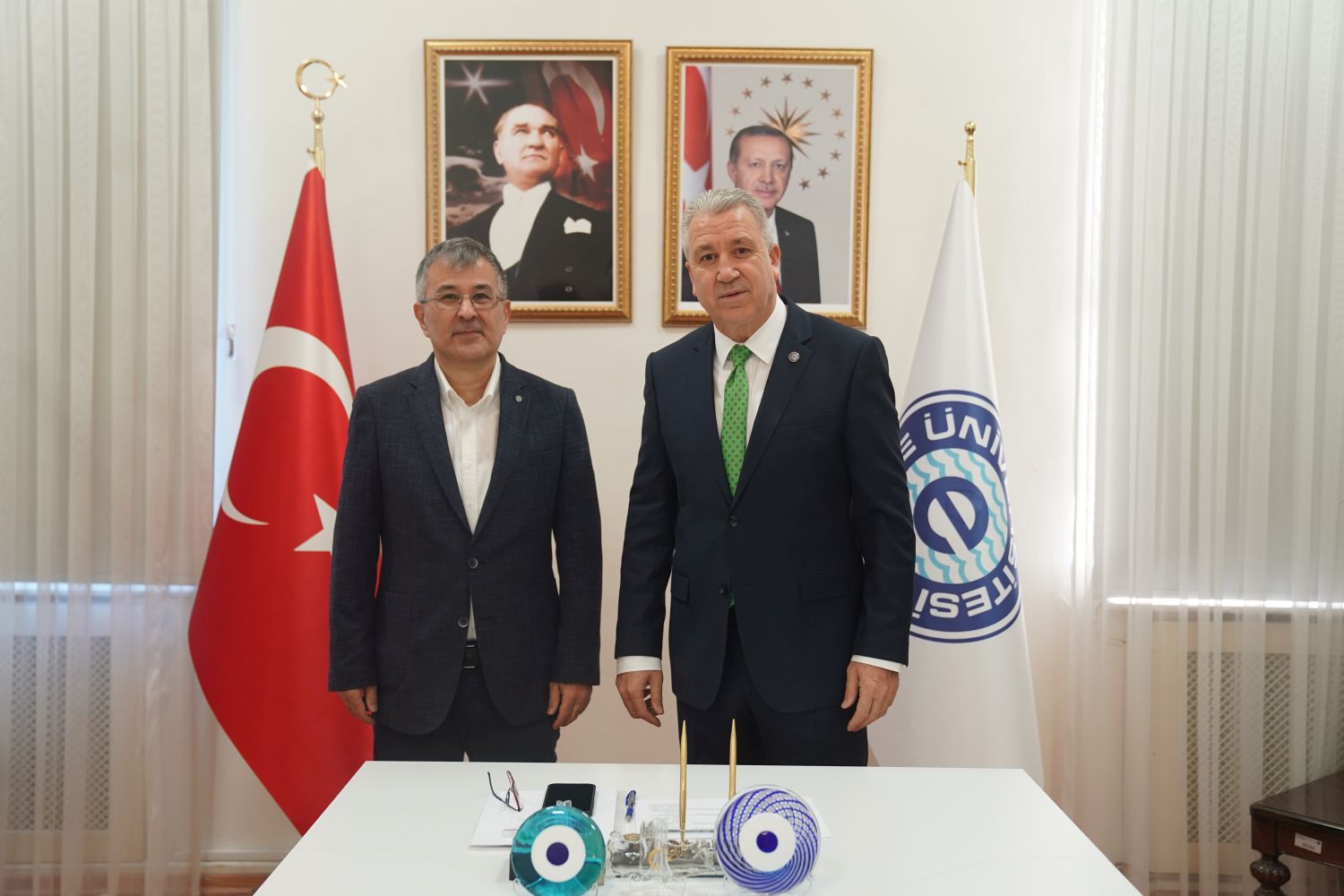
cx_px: 672
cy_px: 448
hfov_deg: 50.7
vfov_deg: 35.1
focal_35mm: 38
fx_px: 1419
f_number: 3.2
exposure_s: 1/100
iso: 1000
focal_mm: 38
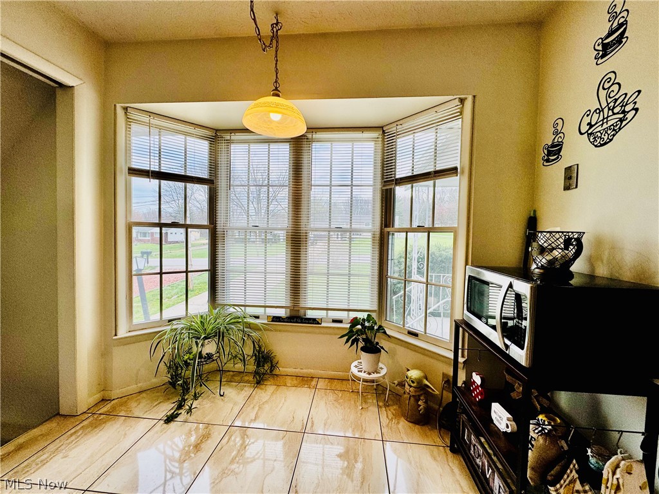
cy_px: 247
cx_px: 330
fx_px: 267
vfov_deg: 85.7
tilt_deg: -2.7
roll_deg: -1.7
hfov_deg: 102.1
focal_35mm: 14
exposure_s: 1/244
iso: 40
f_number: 2.2
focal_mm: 2.22
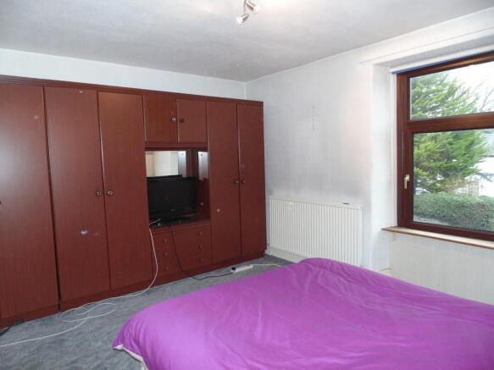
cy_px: 185
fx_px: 314
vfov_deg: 61.1
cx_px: 247
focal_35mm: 22
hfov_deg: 76.4
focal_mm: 4
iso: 200
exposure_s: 1/30
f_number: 3.1
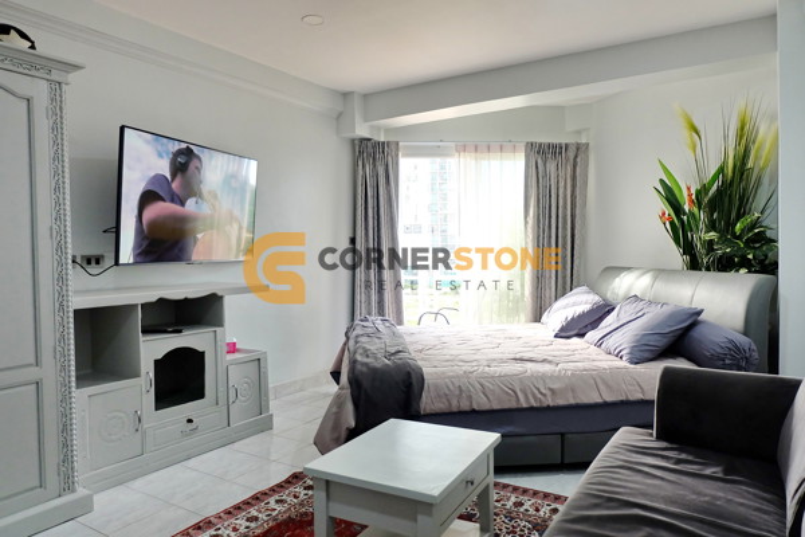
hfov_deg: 73.7
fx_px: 537
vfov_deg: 53.1
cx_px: 402
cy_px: 268
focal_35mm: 24
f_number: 3.5
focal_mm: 16
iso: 800
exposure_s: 1/160
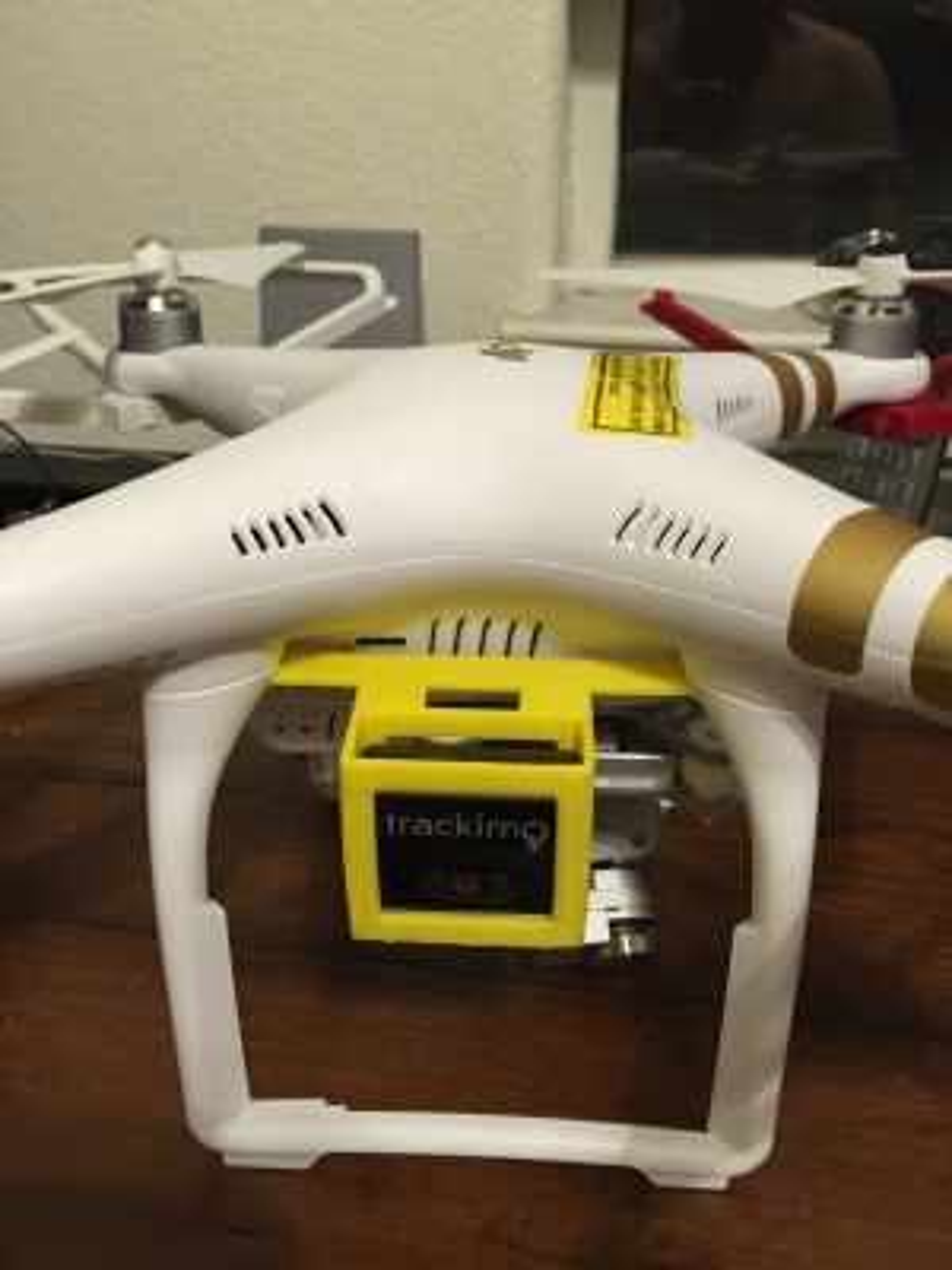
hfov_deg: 48.2
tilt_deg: -27.1
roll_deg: -0.6
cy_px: 635
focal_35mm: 29
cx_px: 476
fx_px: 1063
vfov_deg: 61.7
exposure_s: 1/15
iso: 125
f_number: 2.2
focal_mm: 4.15
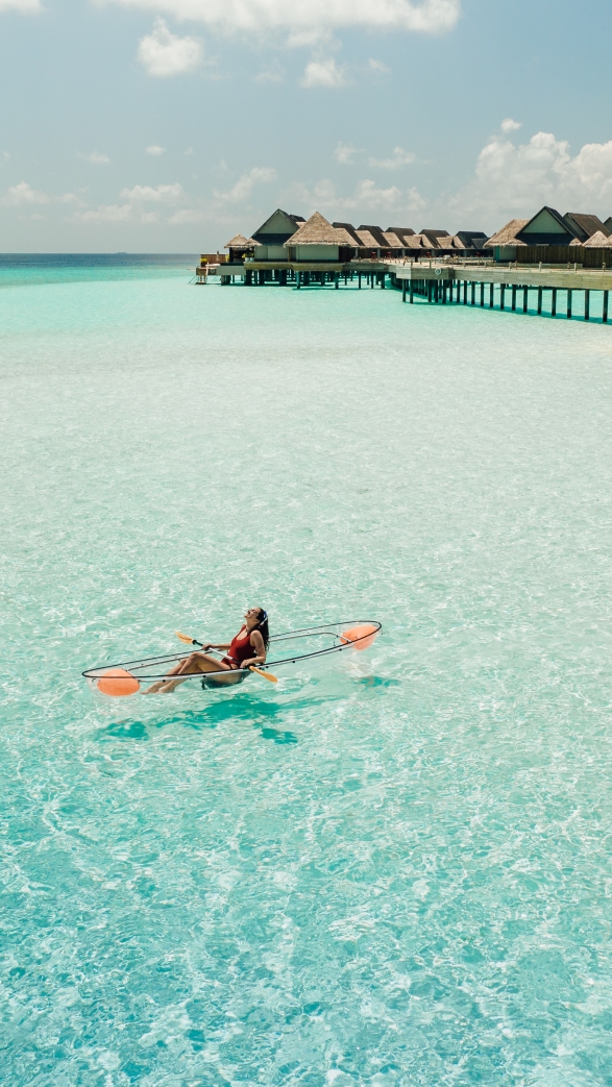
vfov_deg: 45.5
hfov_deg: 26.4
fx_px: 1298
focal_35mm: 45
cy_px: 546
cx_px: 392
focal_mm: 10.26
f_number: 3.5
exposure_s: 1/320
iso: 100
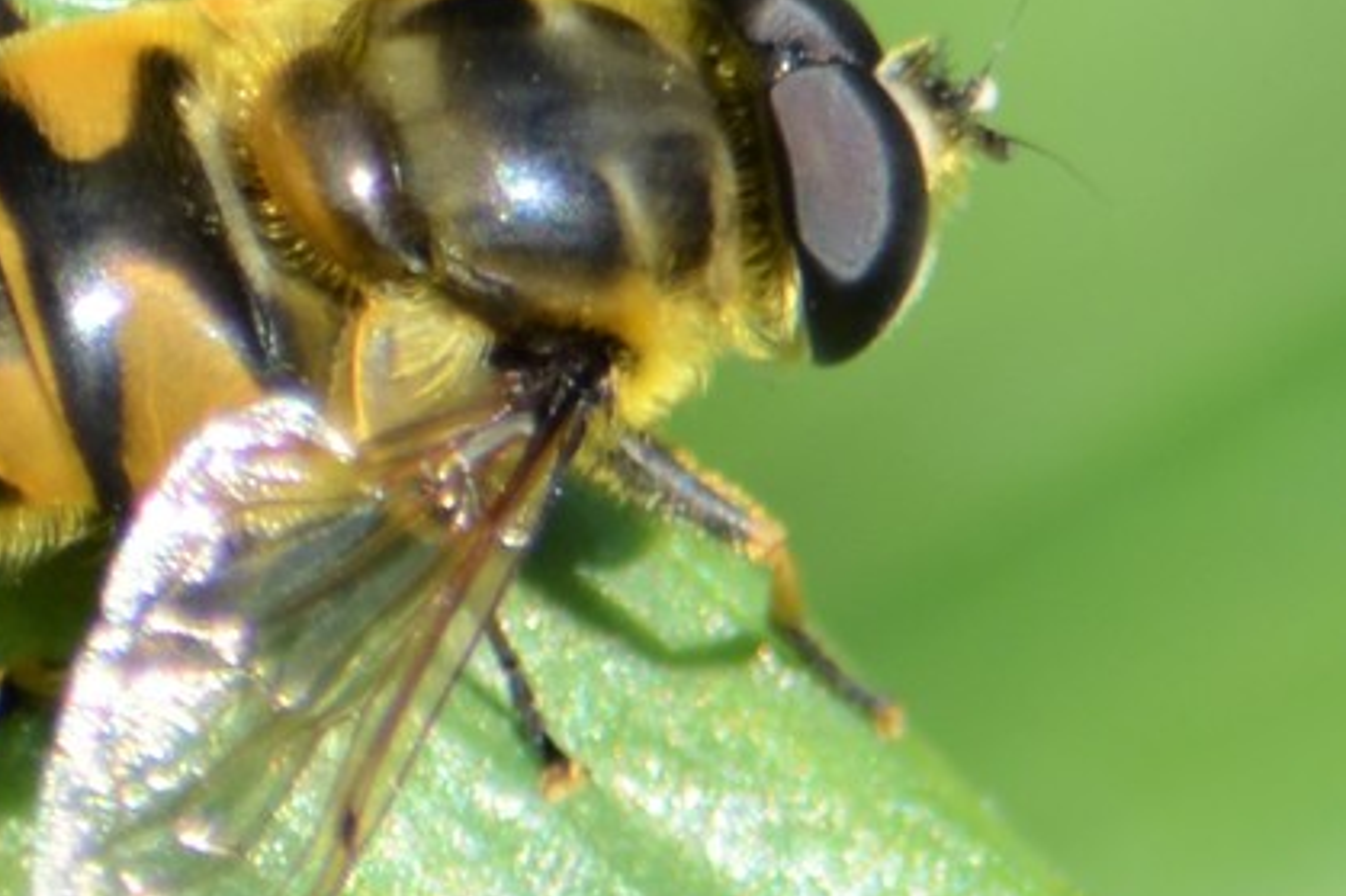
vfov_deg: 1.3
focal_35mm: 1031
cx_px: 156
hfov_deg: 2.0
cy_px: 244
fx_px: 38531
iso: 100
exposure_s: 1/200
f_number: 8
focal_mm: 300
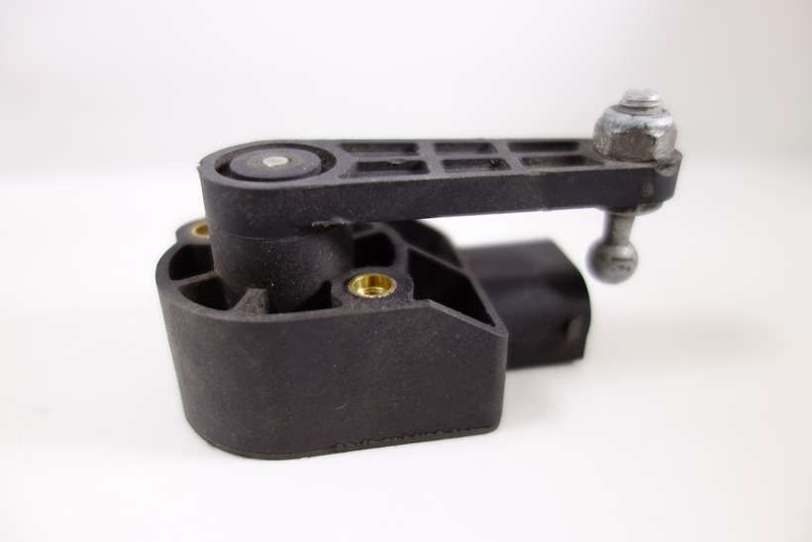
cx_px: 406
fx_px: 632
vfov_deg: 46.4
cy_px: 271
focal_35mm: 28
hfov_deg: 65.5
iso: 125
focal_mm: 10.4
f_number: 1.8
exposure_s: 1/80
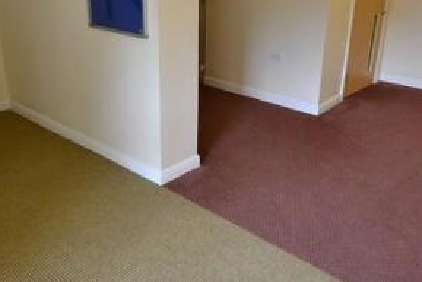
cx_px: 238
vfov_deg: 38.5
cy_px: 93
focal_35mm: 34
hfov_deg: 55.6
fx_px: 399
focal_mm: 10
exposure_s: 1/60
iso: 560
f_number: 3.5
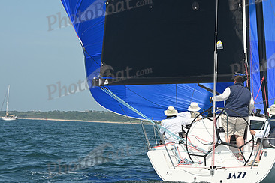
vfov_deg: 7.2
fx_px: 1451
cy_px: 109
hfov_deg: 10.8
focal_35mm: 190
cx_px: 192
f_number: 9
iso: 320
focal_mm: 120
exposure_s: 1/1000
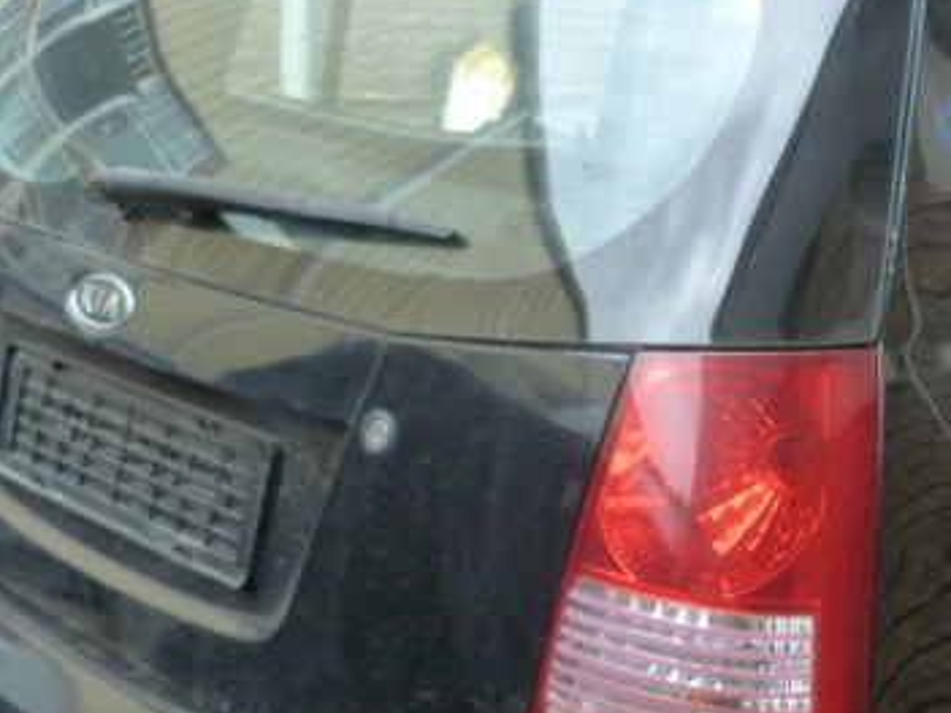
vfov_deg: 25.2
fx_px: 1565
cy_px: 561
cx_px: 821
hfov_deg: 32.4
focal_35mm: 57
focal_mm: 4.5
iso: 200
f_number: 2.8
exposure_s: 1/60
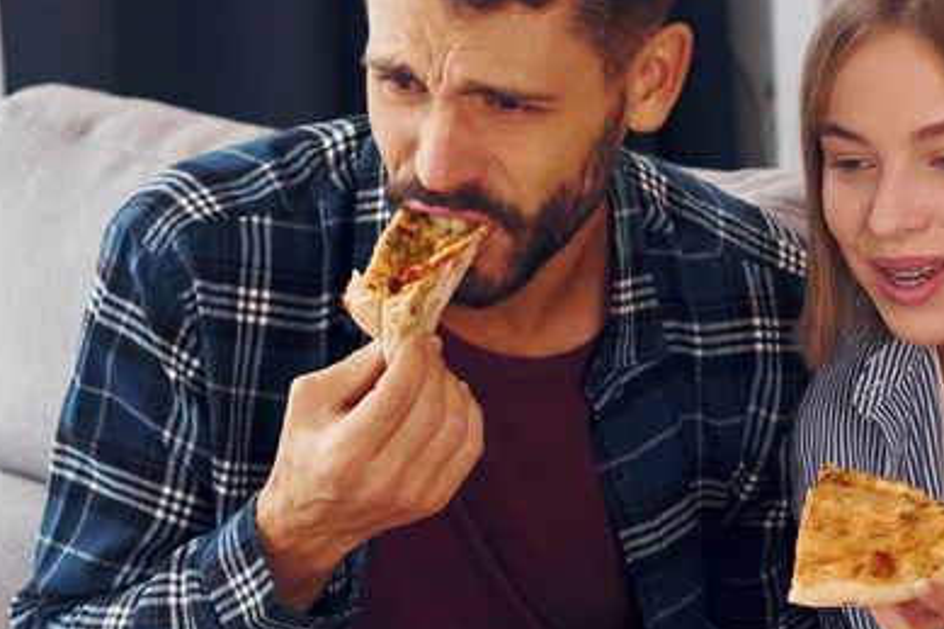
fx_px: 6474
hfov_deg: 8.3
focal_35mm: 247
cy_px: 889
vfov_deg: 5.5
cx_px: 1148
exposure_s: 1/160
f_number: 3.2
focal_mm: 50
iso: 1000
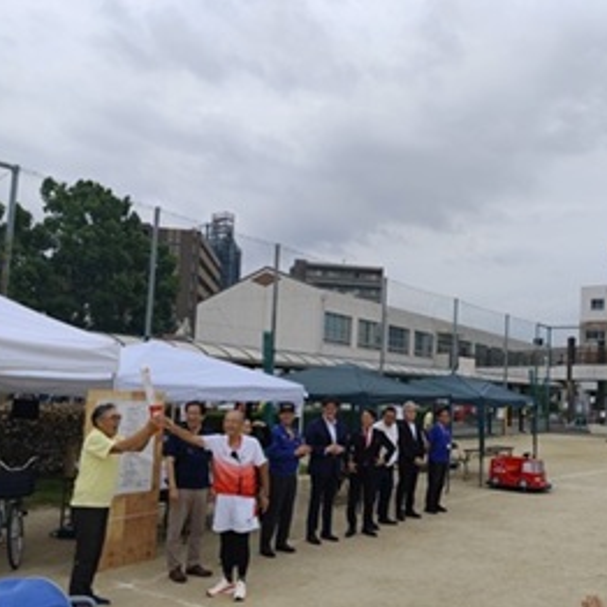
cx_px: 396
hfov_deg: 51.7
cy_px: 342
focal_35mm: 31
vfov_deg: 52.4
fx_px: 615
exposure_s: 1/423
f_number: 1.65
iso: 50
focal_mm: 6.19
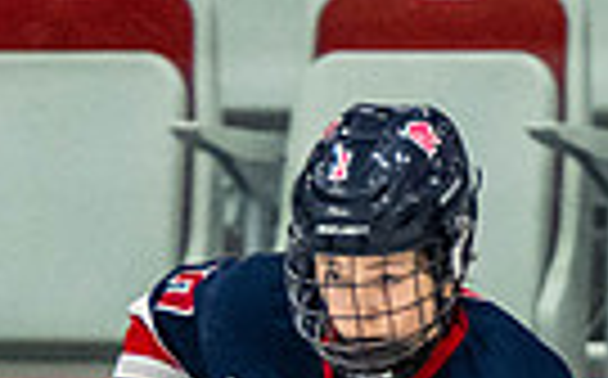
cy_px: 794
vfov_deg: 0.8
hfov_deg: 1.4
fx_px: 25651
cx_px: 477
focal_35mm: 1550
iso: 2500
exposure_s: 1/640
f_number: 2.8
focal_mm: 175
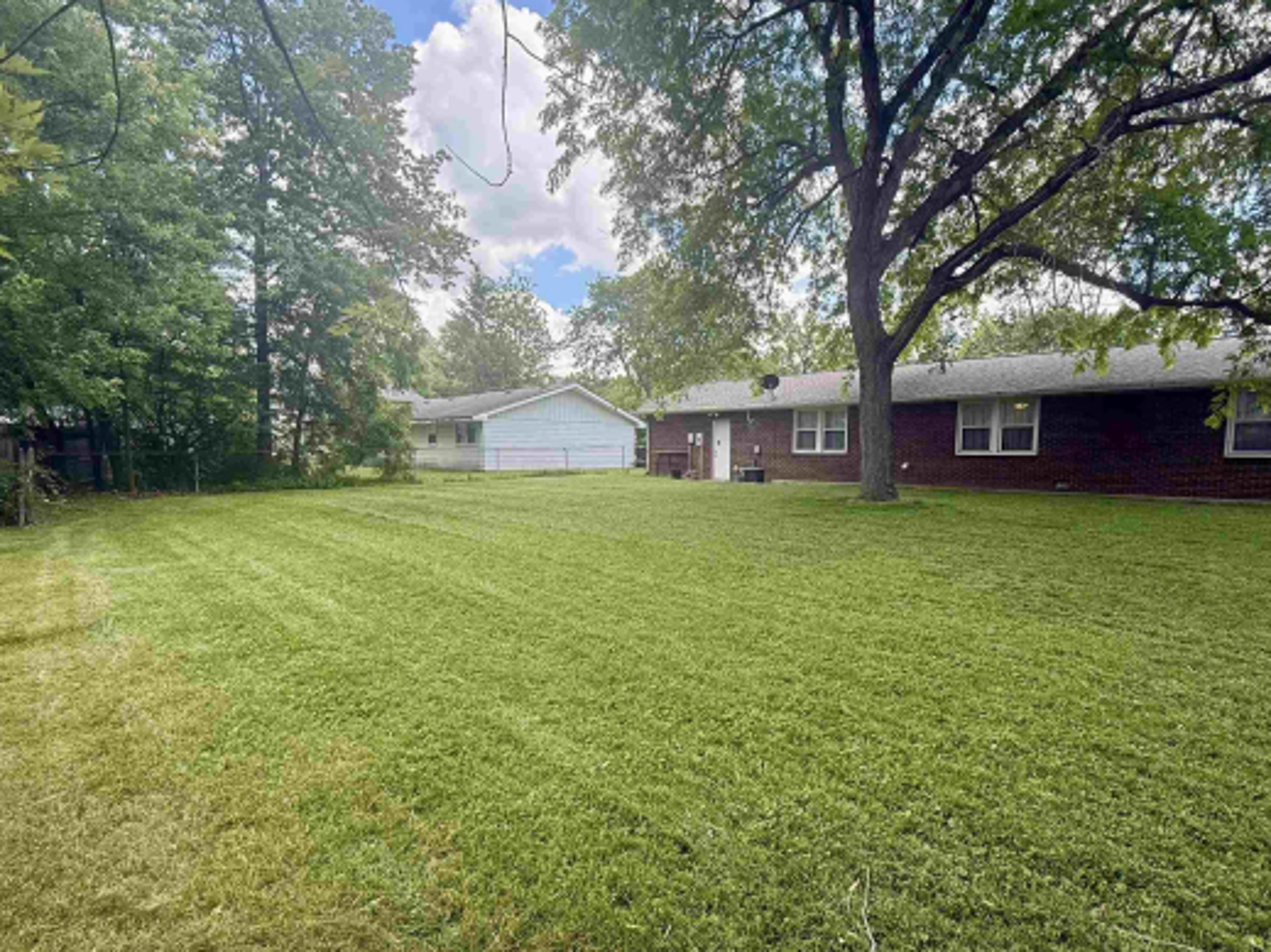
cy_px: 524
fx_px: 661
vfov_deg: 71.4
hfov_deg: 87.6
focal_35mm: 18
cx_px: 682
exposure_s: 1/403
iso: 64
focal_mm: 2.22
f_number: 2.2
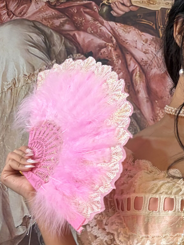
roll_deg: -0.4
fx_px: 290
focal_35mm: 41
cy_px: 145
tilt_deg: +9.5
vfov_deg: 45.6
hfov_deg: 35.1
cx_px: 83
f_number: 1.6
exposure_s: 1/50
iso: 64
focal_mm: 5.96
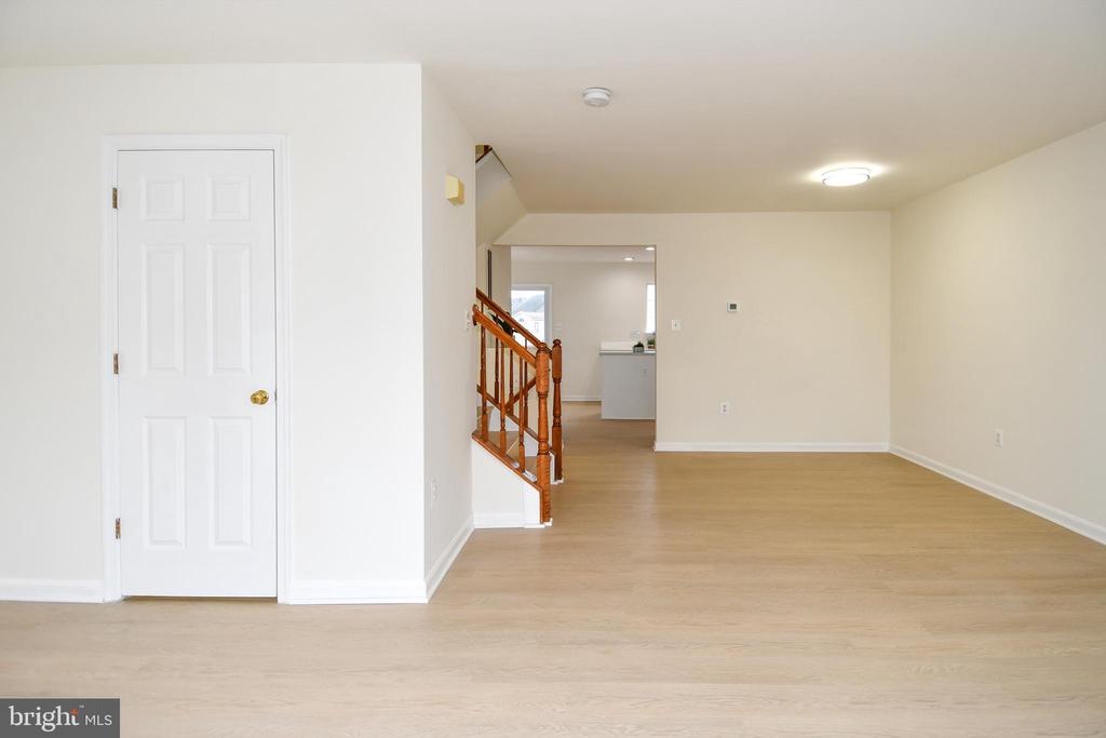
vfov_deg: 67.4
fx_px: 553
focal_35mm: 18
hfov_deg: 90.0
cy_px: 369
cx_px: 553
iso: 200
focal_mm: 12
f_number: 4.5
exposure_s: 1/80
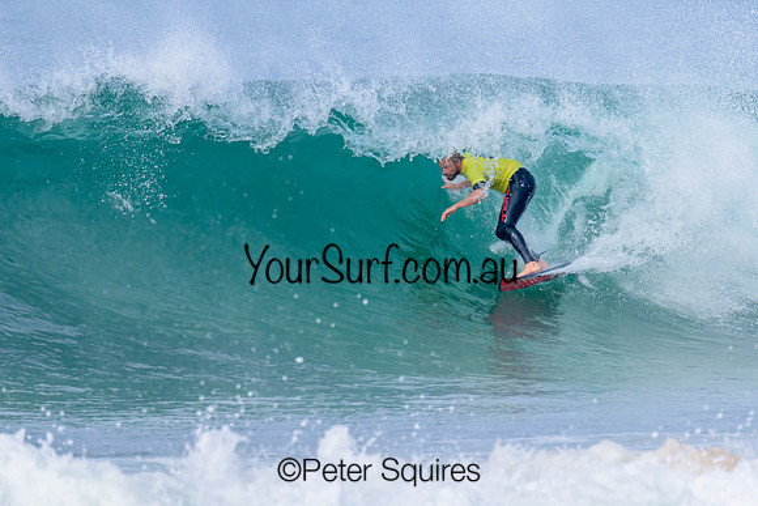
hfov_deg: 1.9
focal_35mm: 1098
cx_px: 480
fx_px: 23118
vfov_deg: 1.3
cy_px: 159
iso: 1250
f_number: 11
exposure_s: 1/2000
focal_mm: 800
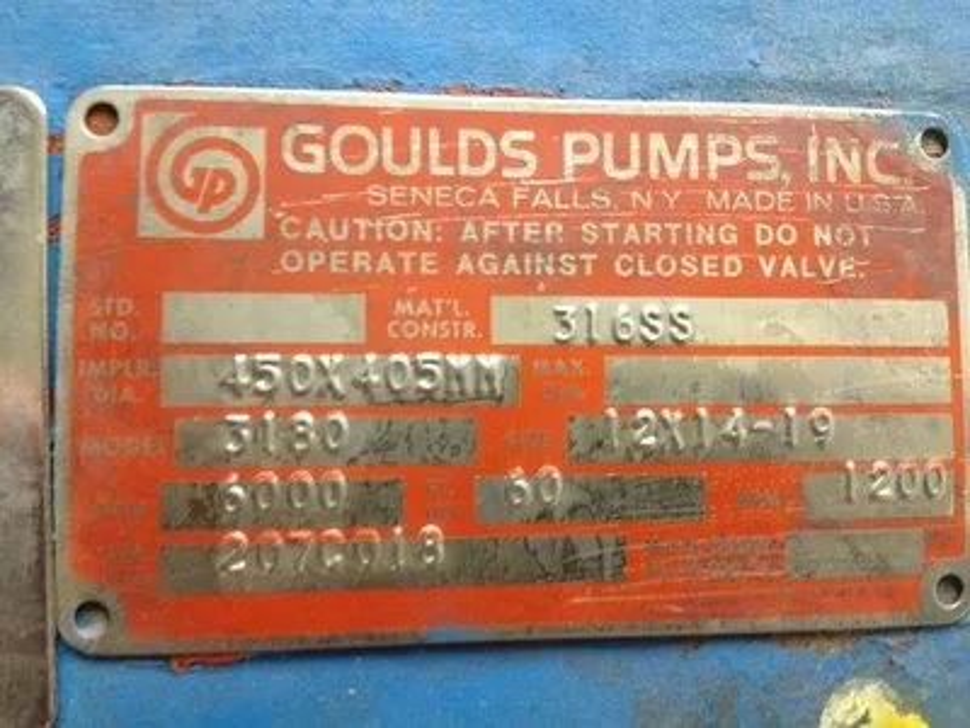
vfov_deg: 40.7
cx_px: 485
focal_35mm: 35
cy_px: 364
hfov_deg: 52.6
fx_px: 981
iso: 320
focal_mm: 4.28
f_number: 2.4
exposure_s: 1/20
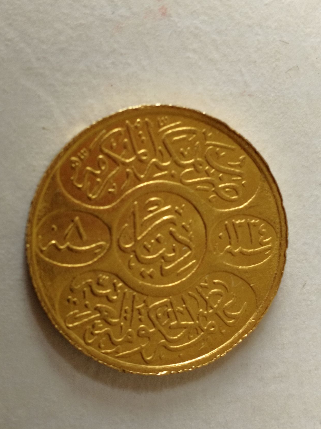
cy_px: 206
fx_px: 655
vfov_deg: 36.2
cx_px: 160
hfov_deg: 27.5
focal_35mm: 53
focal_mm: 3.95
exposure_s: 1/25
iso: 320
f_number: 2.2
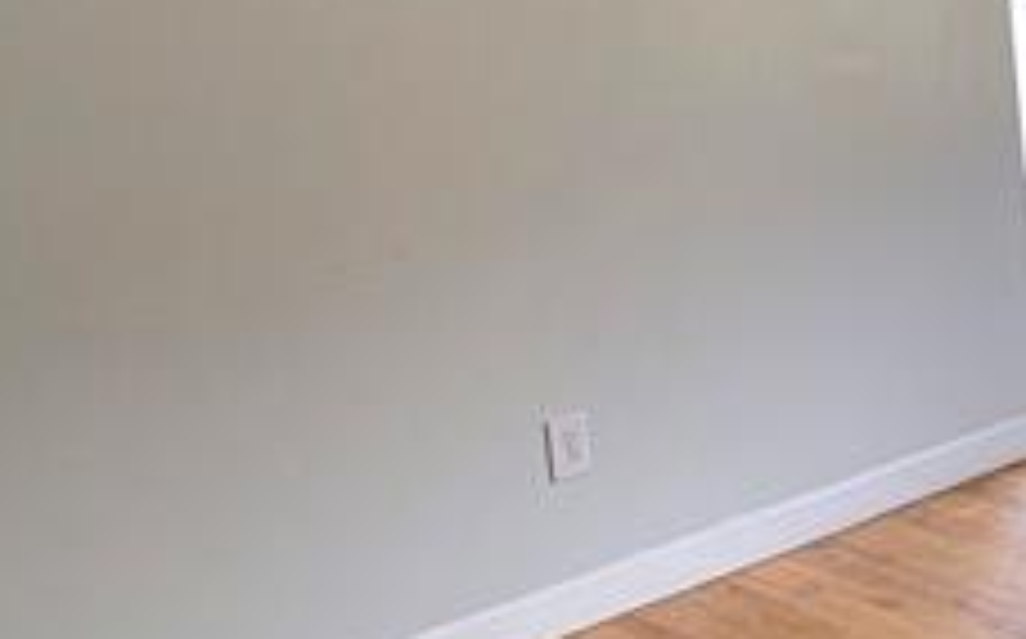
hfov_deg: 31.2
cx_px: 958
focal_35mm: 62
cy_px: 117
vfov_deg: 20.6
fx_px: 1732
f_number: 2.2
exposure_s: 1/60.2
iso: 64
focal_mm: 2.2
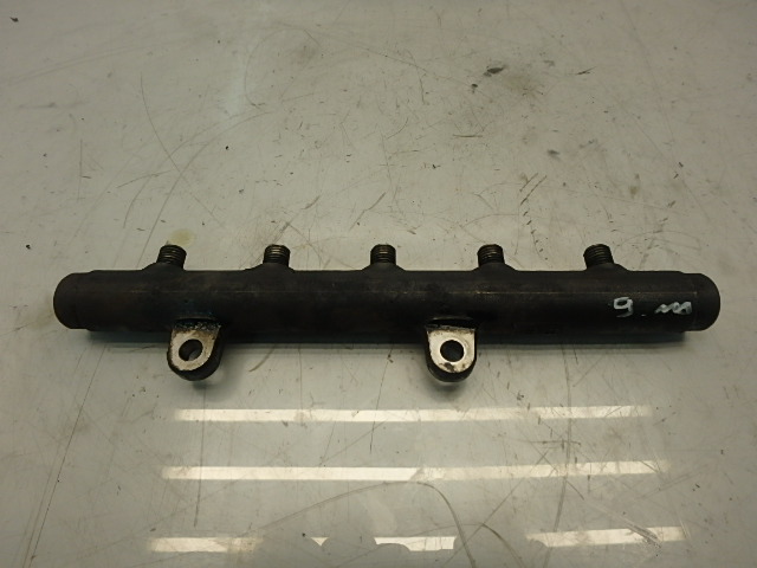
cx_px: 378
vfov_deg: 63.4
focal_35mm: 21
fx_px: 459
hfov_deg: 79.0
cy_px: 284
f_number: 3.5
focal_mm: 3.7
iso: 125
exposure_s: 1/60
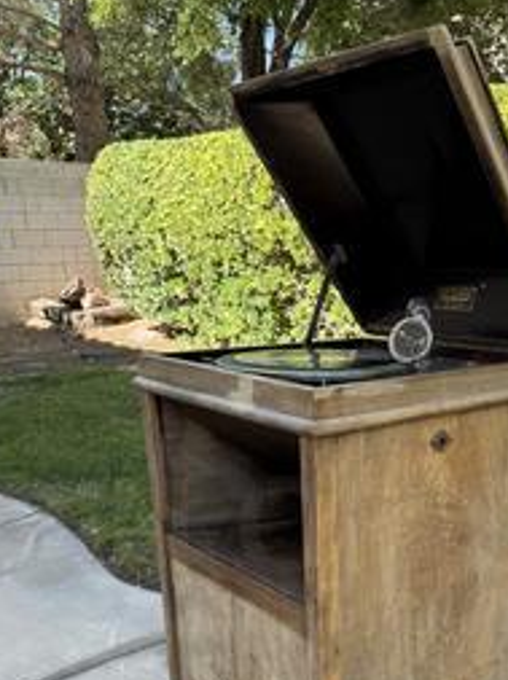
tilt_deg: -18.8
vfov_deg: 46.9
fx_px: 745
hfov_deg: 36.8
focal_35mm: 38
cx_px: 375
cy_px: 524
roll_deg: -0.8
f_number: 1.78
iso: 80
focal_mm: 6.76
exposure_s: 1/632
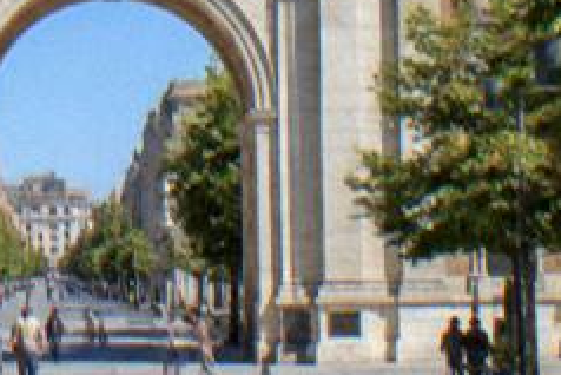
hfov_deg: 13.9
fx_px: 2292
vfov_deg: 9.3
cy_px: -42
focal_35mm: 147
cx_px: 139
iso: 500
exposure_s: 1/200
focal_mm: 35
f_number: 10
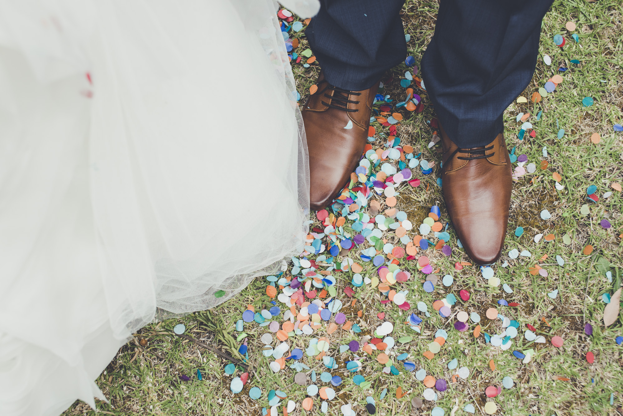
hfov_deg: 39.6
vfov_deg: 27.0
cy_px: 208
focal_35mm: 50
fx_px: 866
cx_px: 312
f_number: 4.5
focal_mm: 50
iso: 800
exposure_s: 1/1000
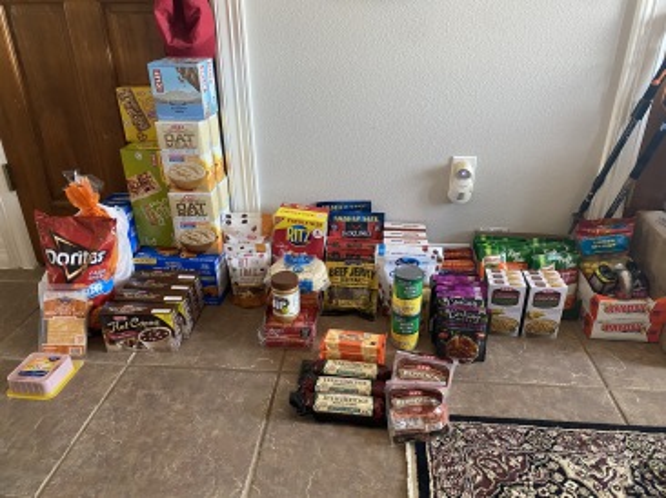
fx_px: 500
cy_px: 249
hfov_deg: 67.3
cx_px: 333
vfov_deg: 53.0
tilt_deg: -27.0
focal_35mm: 26
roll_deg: +0.5
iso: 400
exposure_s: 1/60
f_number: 1.8
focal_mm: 4.25
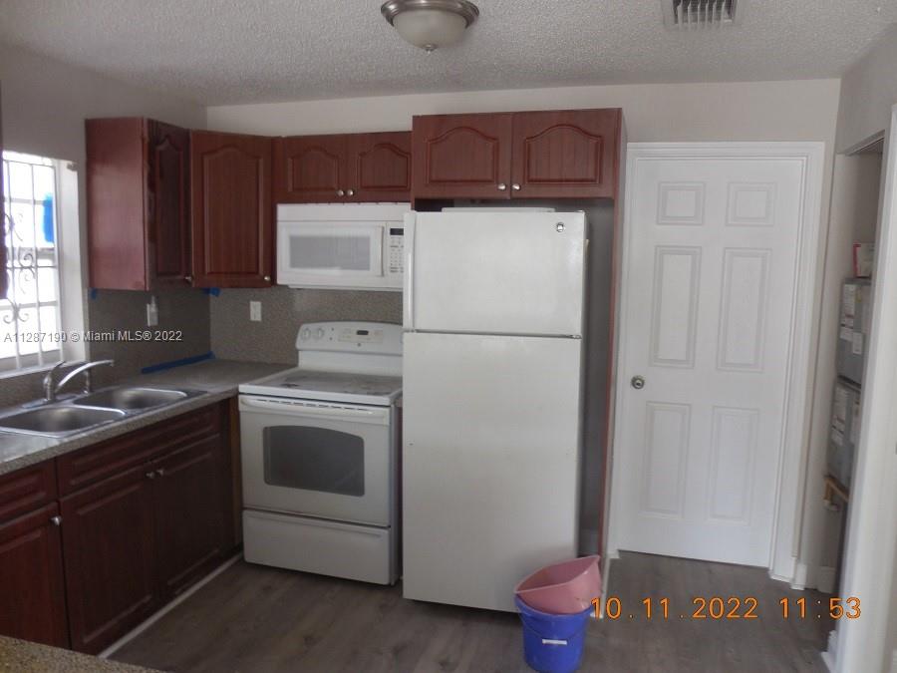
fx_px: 674
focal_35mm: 26
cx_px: 448
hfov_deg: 67.3
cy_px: 336
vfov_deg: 53.1
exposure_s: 1/30
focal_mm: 4.6
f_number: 3.5
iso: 200
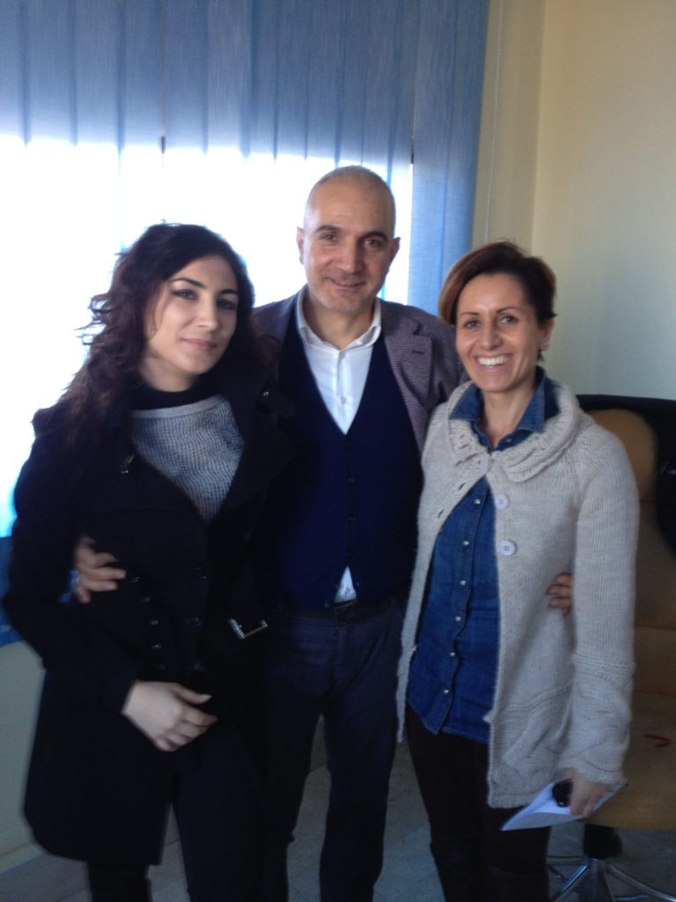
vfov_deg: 52.6
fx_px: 911
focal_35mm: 35
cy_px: 451
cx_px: 338
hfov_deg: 40.7
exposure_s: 1/20
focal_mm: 4.28
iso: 64
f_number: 2.4
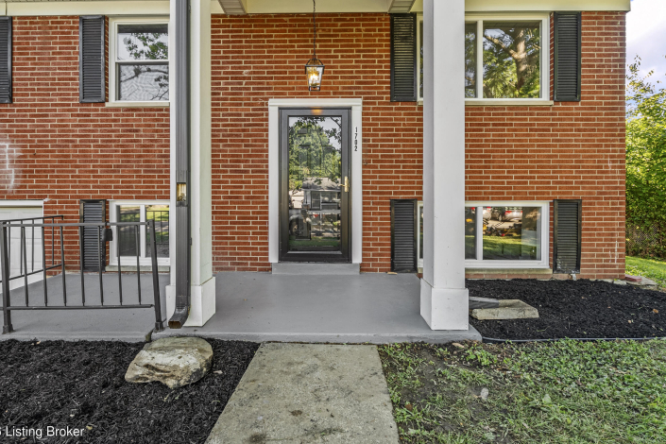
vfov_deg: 70.4
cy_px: 216
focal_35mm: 17
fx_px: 314
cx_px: 315
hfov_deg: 93.2
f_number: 11
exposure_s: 1/8
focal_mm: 16
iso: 400
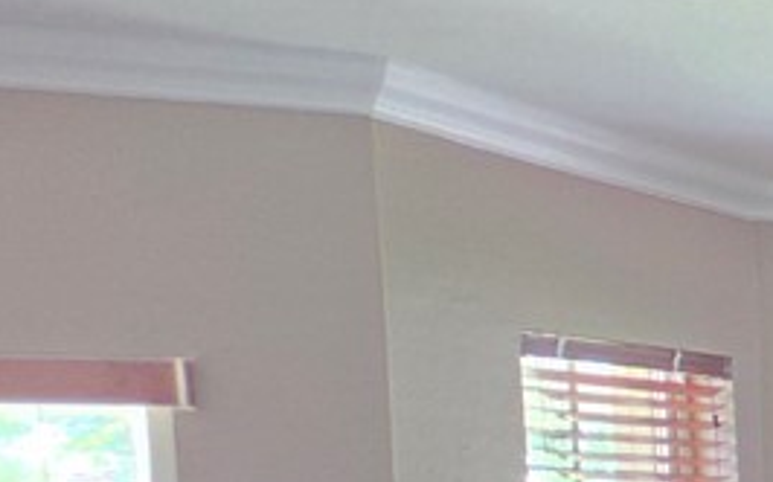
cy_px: 706
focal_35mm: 83
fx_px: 1748
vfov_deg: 14.7
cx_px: 1973
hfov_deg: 14.0
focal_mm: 2.2
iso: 500
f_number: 1.9
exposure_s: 1/60
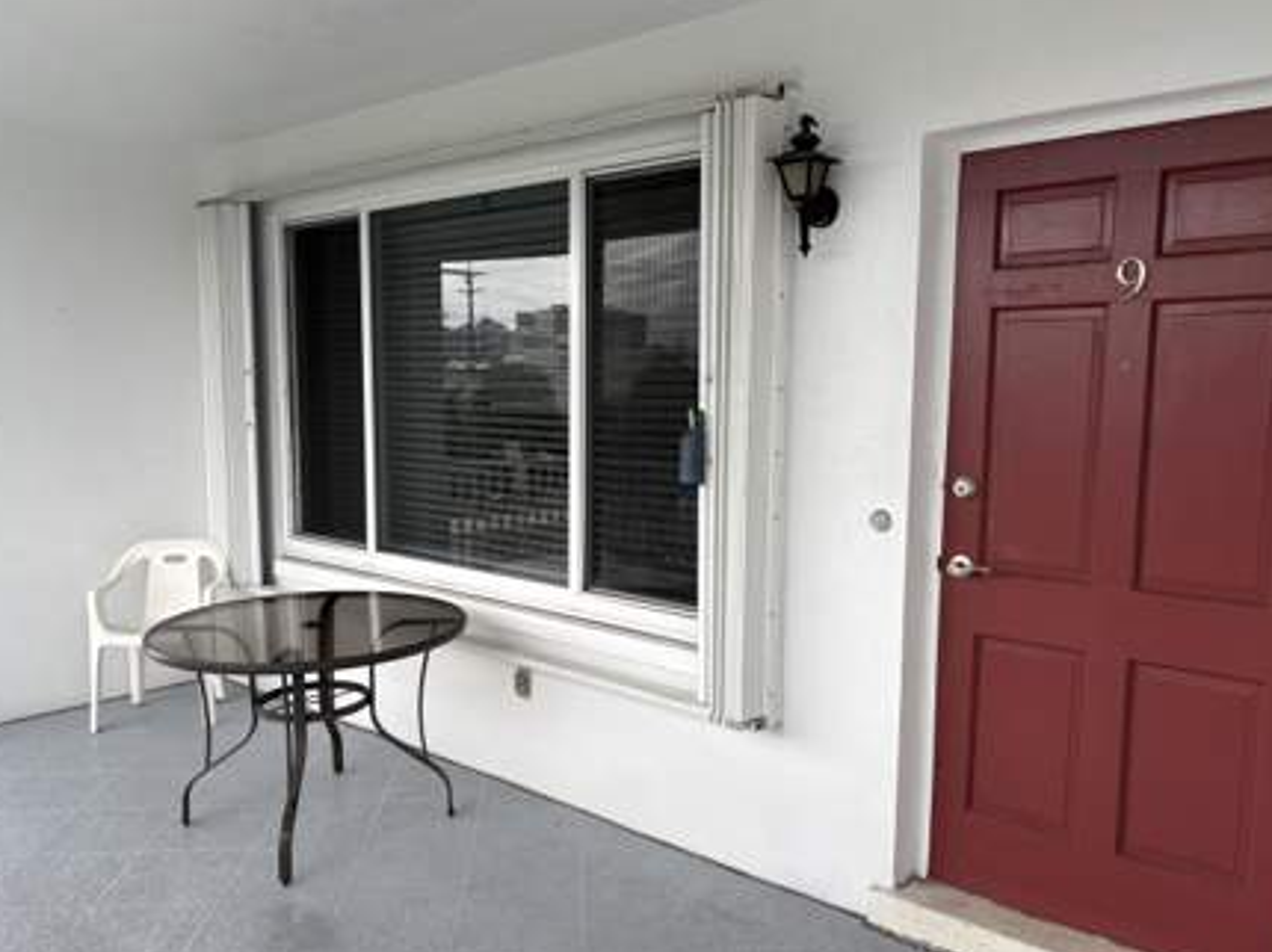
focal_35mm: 29
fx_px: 1065
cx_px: 642
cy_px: 507
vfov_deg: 48.2
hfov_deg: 61.7
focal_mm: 5.96
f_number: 1.6
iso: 100
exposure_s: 1/121
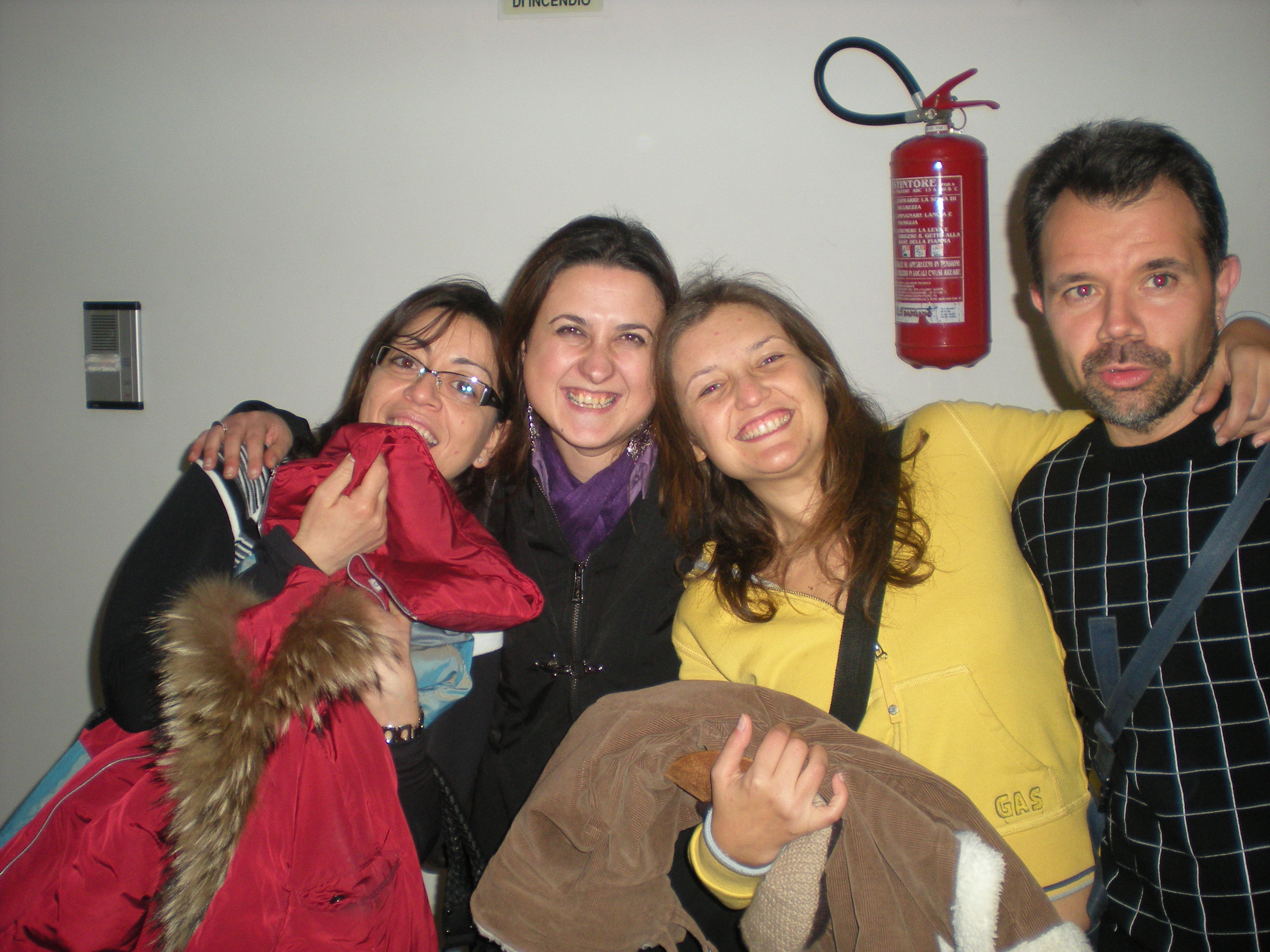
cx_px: 635
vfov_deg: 37.7
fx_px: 1394
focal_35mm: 38
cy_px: 476
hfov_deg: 49.0
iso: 152
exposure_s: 1/60
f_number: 3.1
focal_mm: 6.3
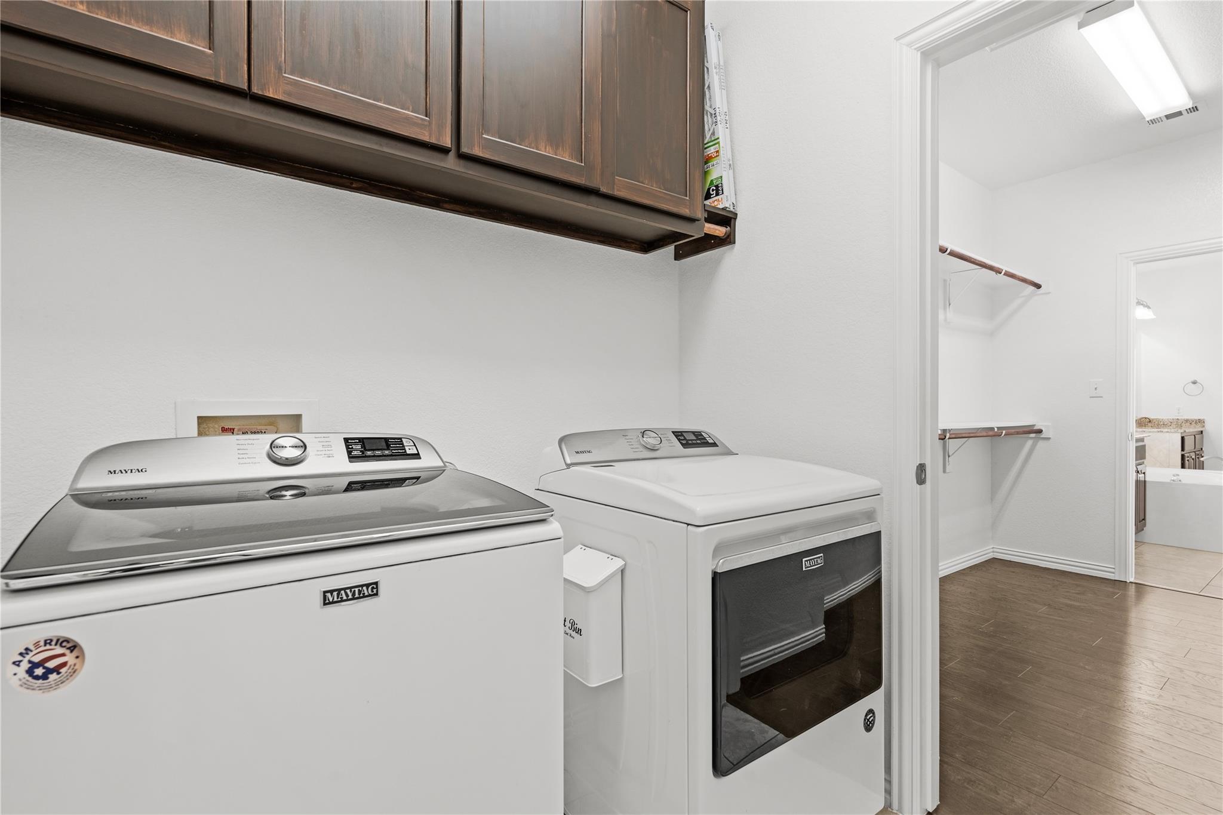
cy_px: 408
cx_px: 612
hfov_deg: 96.7
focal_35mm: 16
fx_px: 543
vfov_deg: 73.7
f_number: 8
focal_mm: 16
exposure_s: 1/1.25
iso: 160
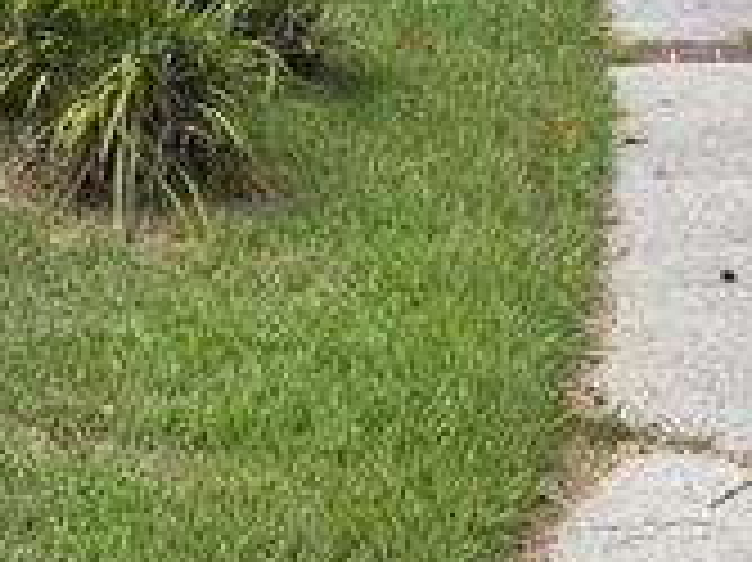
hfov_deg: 13.4
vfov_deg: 9.7
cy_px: -310
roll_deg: +1.0
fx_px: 3191
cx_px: 396
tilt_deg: -3.0
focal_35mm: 147
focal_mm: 6.76
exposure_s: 1/1949
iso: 80
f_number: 1.78
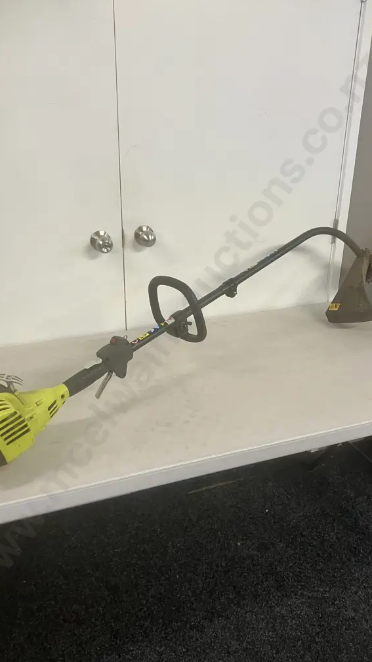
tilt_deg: -22.6
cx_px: 174
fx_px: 544
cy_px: 328
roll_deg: -0.7
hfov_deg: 37.8
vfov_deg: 62.6
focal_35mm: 31
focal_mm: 3.99
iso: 100
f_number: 1.8
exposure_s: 1/50
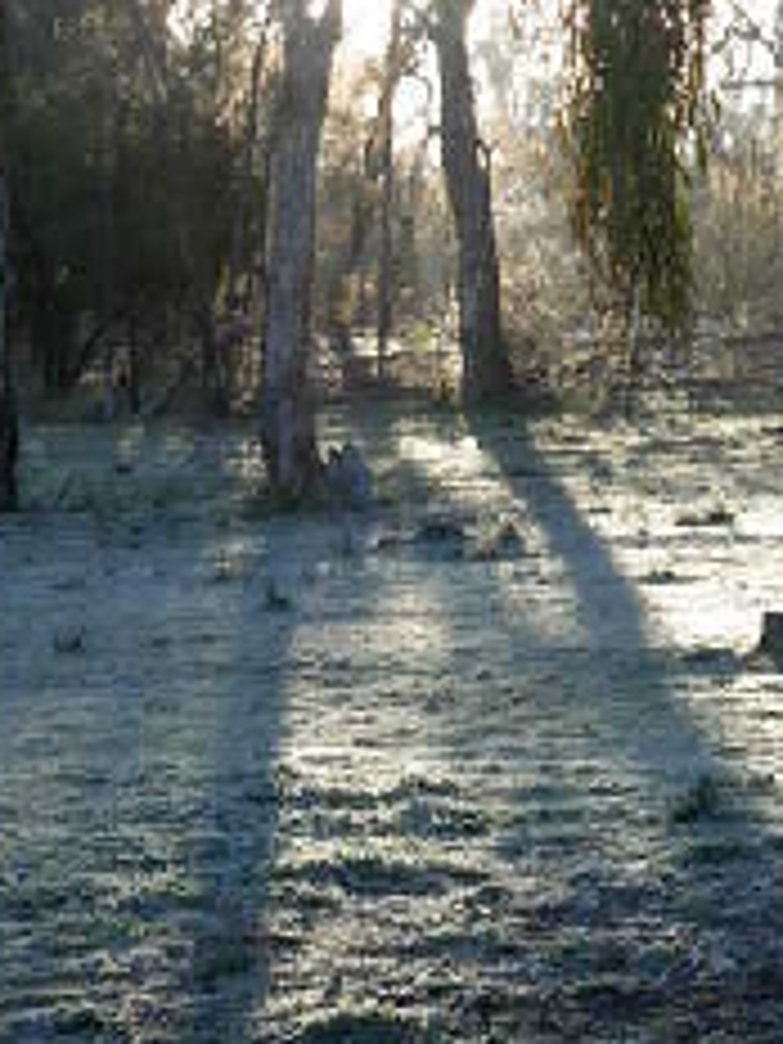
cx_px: 711
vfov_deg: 10.7
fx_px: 5549
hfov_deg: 8.0
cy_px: 122
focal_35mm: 184
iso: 79
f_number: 3.8
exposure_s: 1/148
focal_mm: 14.7
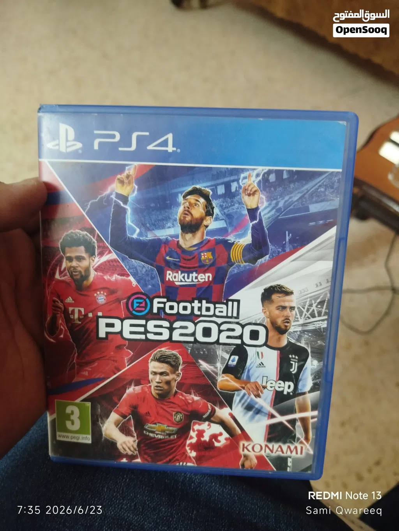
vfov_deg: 71.6
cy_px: 266
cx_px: 200
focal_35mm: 24
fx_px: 369
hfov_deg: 56.8
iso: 500
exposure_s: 1/17
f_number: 1.7
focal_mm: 5.31
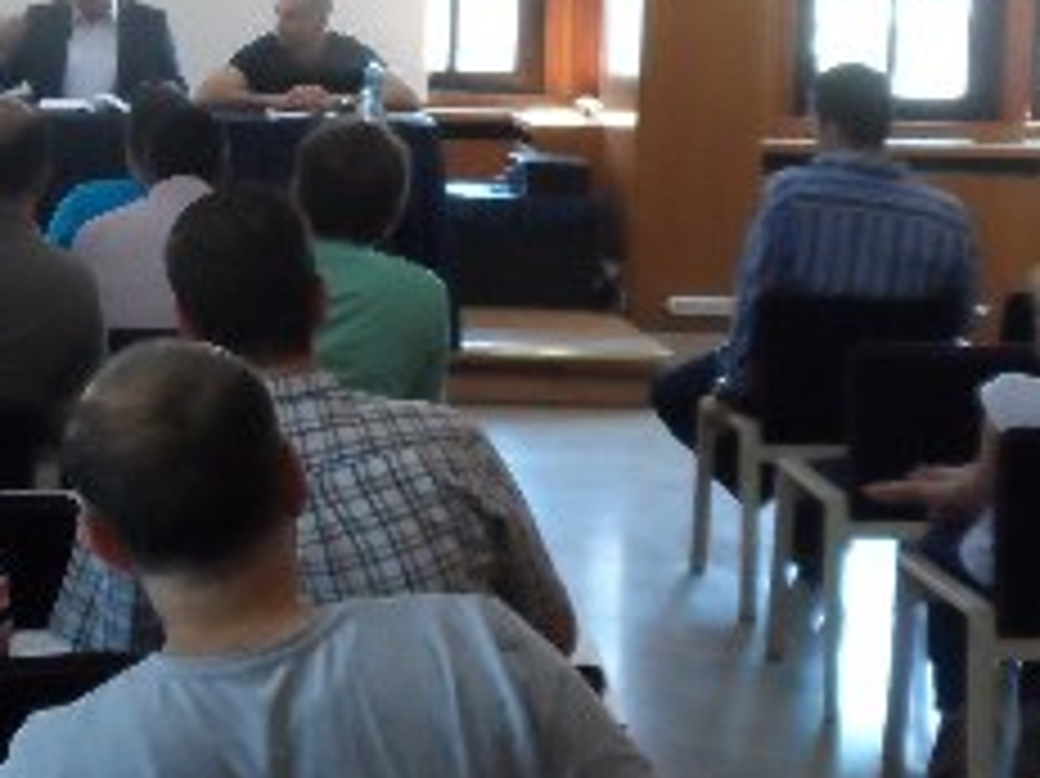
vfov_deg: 15.1
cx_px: -81
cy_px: 166
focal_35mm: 97
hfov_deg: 19.5
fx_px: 2913
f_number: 3.1
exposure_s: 1/30
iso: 400
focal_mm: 4.9
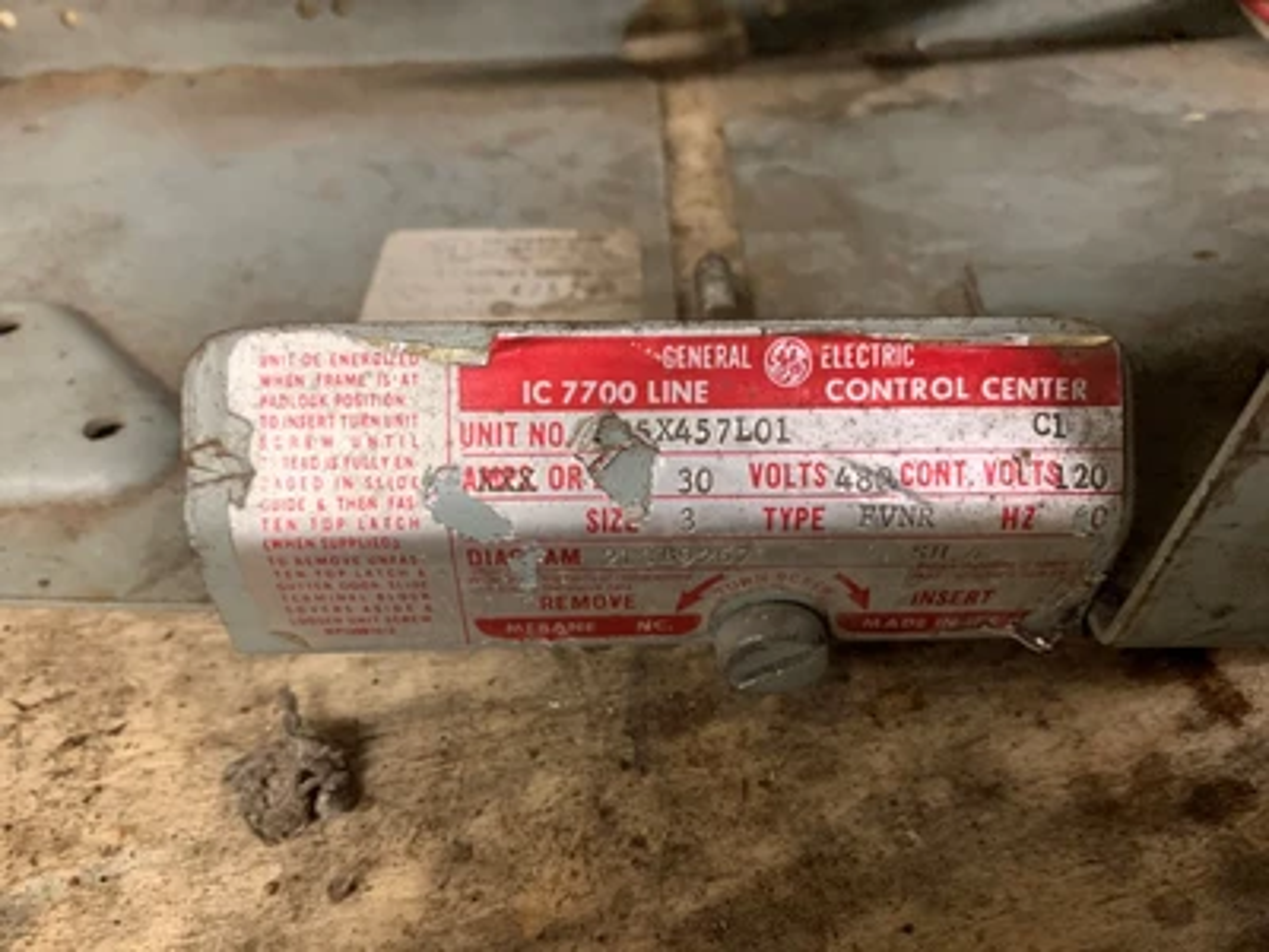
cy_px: 476
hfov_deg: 67.3
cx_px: 634
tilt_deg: -48.9
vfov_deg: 53.1
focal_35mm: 26
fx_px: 953
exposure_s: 1/60
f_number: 1.8
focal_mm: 4.25
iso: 320
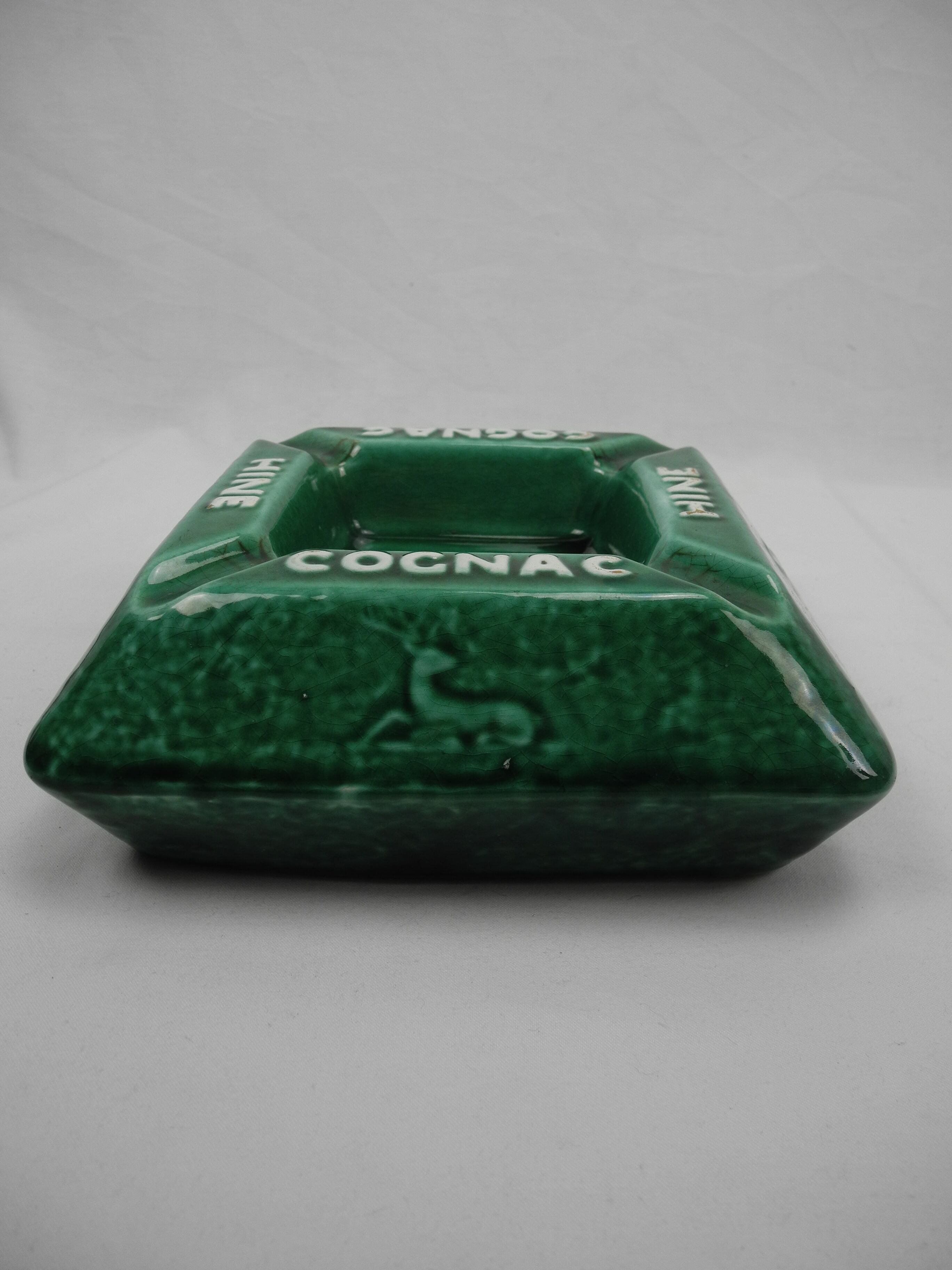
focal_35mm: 28
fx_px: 1027
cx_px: 476
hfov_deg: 49.7
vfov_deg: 63.4
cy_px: 635
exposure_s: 1/145
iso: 100
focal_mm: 6
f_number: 2.8
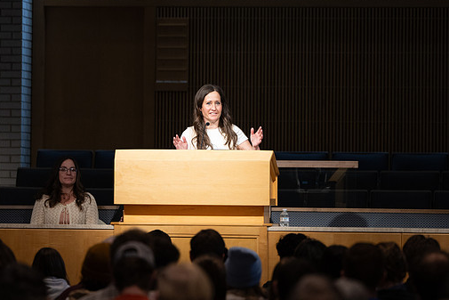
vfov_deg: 4.7
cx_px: 222
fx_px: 3655
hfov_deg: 7.0
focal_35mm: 293
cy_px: 94
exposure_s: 1/200
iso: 640
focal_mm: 180
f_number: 2.8
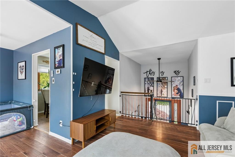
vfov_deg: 77.2
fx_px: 98
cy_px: 78
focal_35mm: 15
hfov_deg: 100.4
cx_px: 118
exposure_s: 1/13
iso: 400
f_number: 7.1
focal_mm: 15
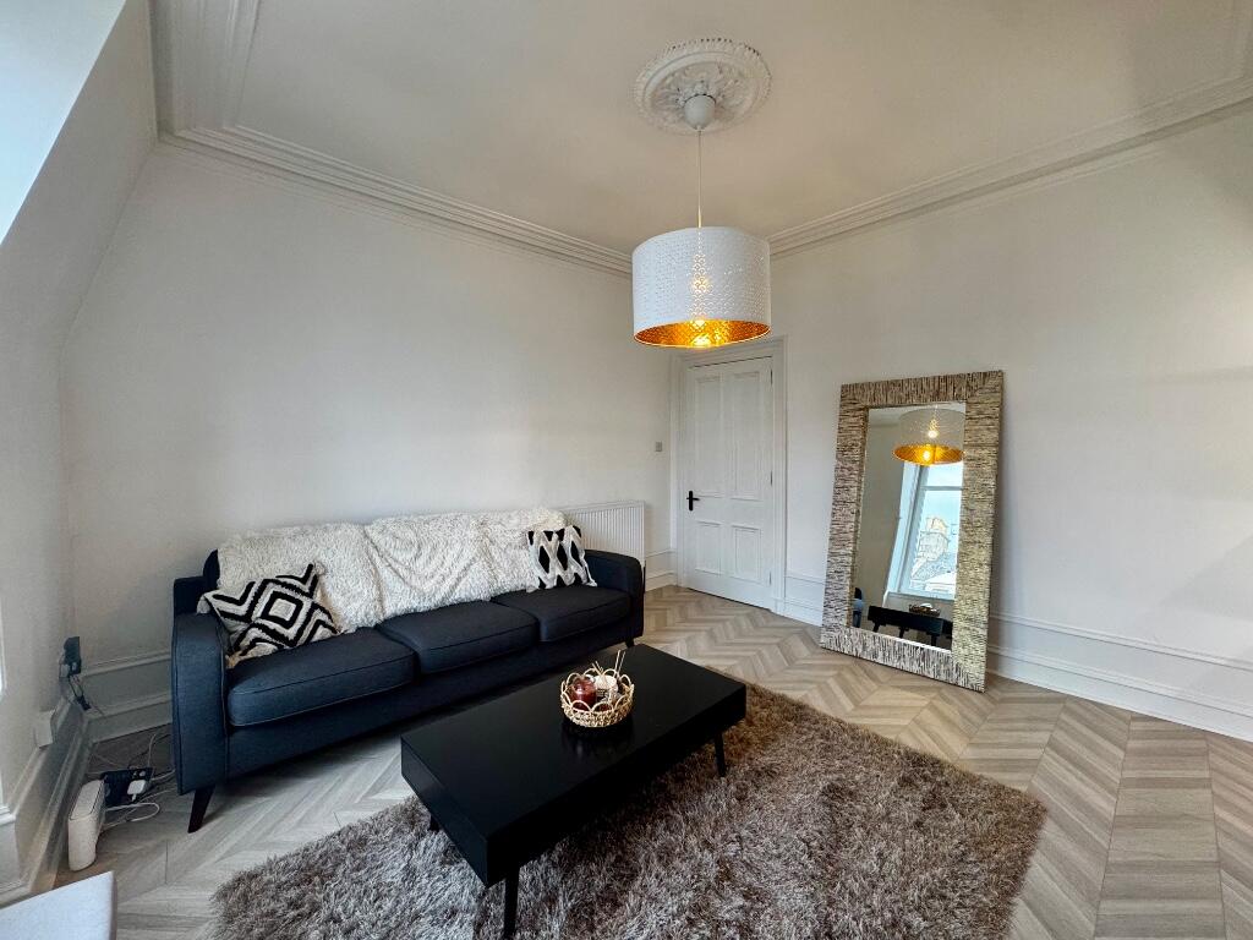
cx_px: 626
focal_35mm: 14
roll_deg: +0.9
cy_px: 470
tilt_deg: -2.6
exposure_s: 1/99
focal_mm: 2.22
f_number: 2.2
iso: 200
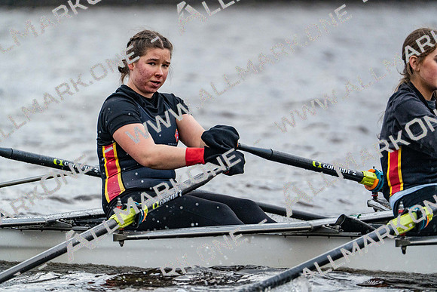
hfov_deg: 4.5
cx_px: 218
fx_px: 5621
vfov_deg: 3.0
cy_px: 146
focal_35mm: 463
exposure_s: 1/1600
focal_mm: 463
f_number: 6.3
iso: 5000
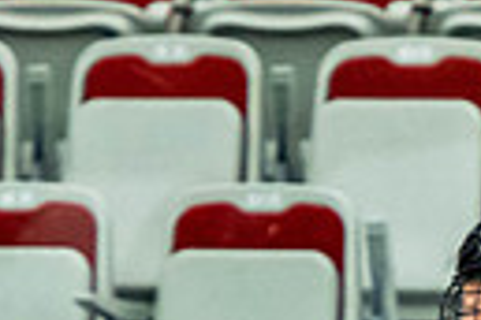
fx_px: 16780
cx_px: 774
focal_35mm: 1256
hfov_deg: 1.6
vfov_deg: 1.1
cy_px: 642
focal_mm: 165
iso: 2500
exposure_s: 1/640
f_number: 2.8
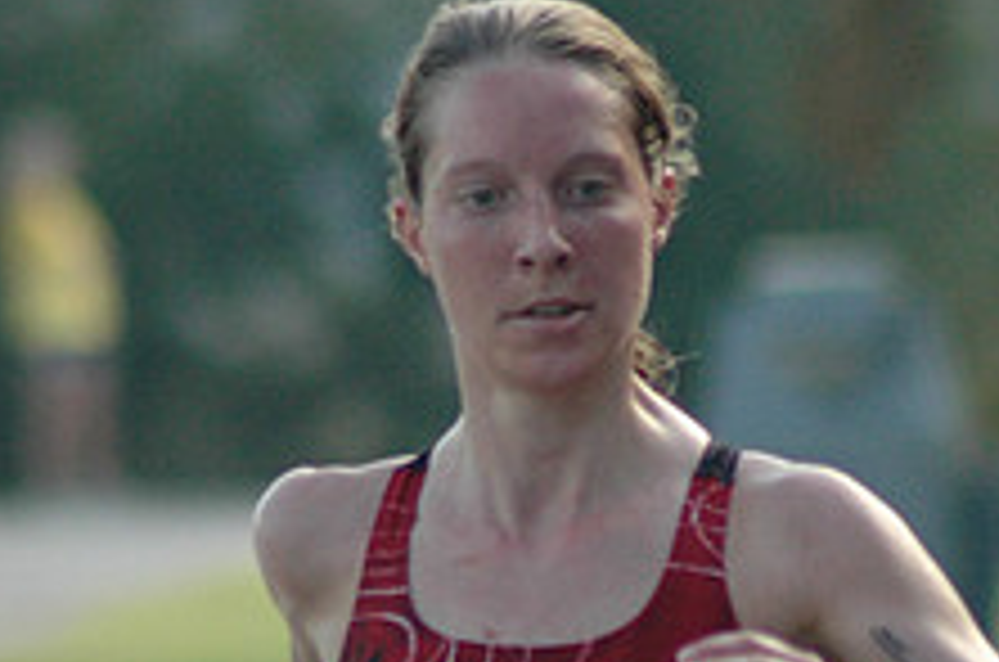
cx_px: 648
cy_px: 588
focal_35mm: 1178
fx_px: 32619
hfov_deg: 1.8
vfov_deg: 1.2
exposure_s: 1/800
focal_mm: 300
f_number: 5.6
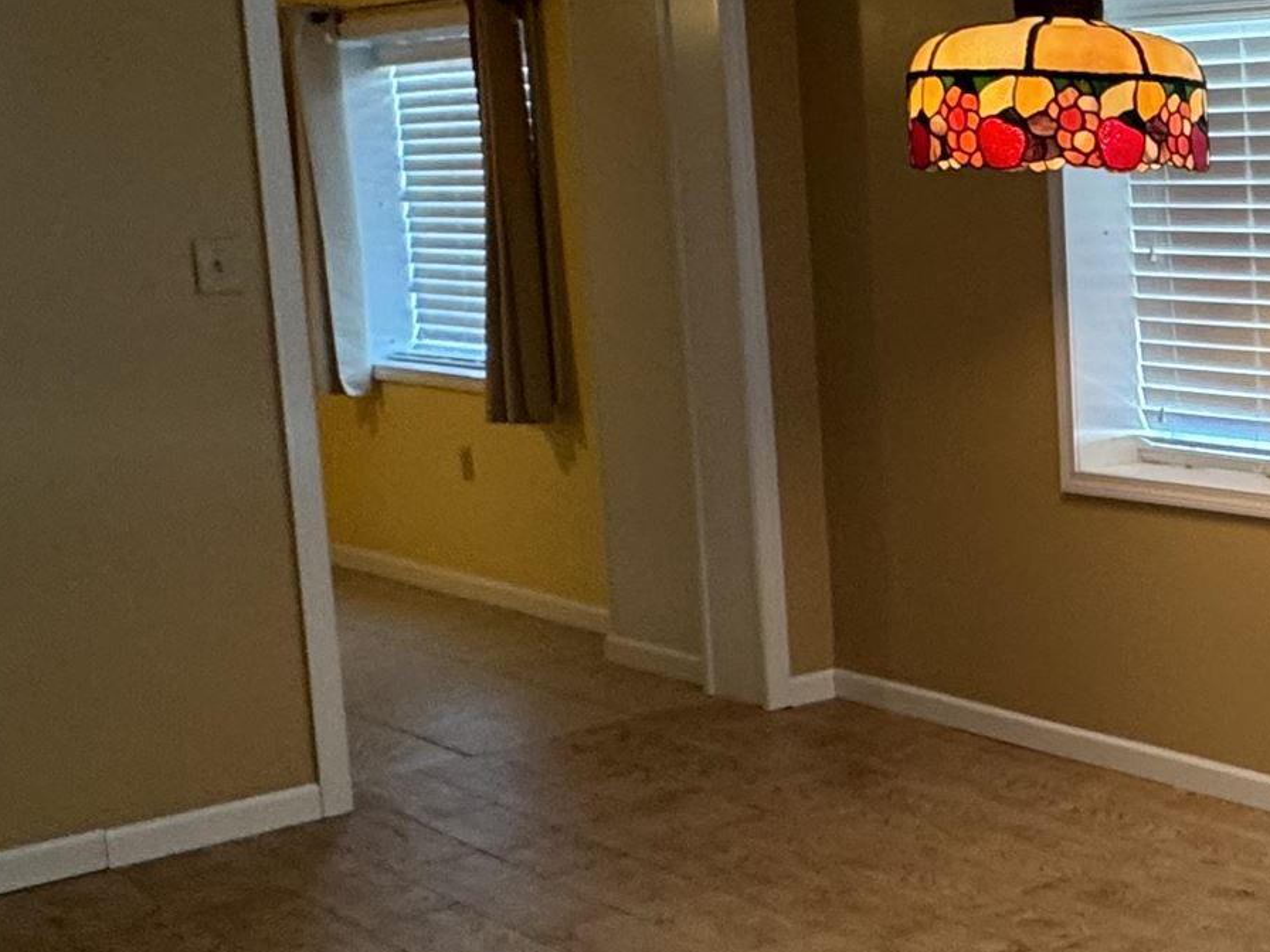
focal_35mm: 48
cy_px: 407
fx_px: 1761
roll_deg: -0.2
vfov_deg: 30.2
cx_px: 1844
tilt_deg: -6.9
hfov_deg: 28.3
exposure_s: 1/60
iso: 200
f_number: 2.2
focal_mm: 2.22
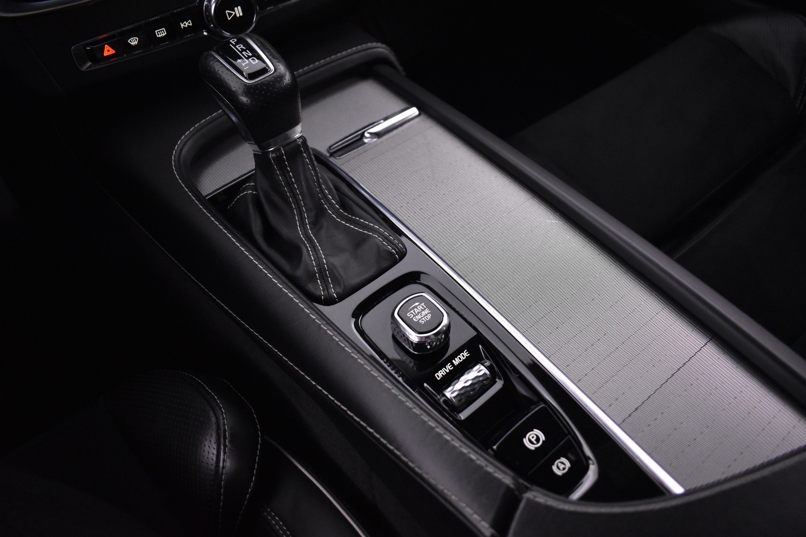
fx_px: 604
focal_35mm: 27
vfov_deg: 47.9
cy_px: 268
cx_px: 403
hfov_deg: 67.4
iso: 2800
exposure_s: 1/30
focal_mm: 18
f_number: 3.5
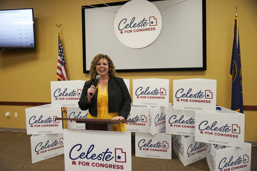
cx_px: 128
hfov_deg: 73.7
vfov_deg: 53.1
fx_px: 171
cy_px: 86
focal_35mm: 24
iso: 4000
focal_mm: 24
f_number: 2.8
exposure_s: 1/400
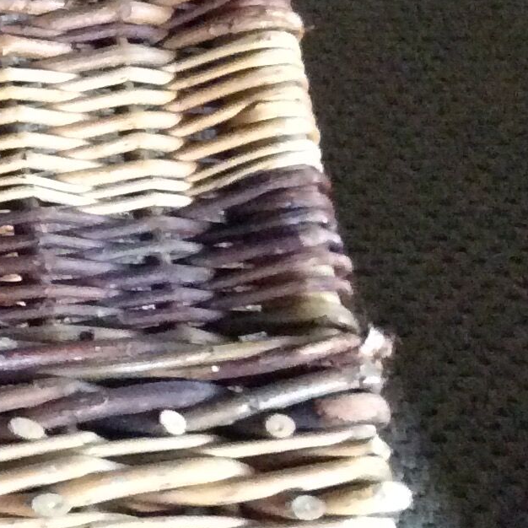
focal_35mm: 117
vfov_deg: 14.9
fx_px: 2019
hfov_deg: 12.9
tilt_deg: -54.1
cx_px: -538
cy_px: 219
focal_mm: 3.3
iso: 500
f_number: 2.4
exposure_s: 1/17
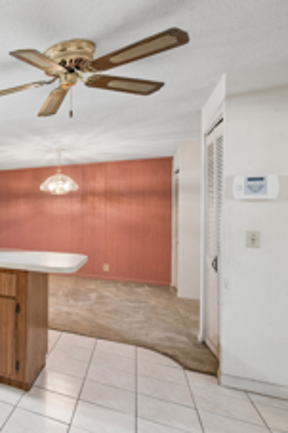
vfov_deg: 71.2
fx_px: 300
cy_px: 248
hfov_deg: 35.6
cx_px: -83
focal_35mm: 25
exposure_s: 1/20
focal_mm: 14
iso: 400
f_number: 8
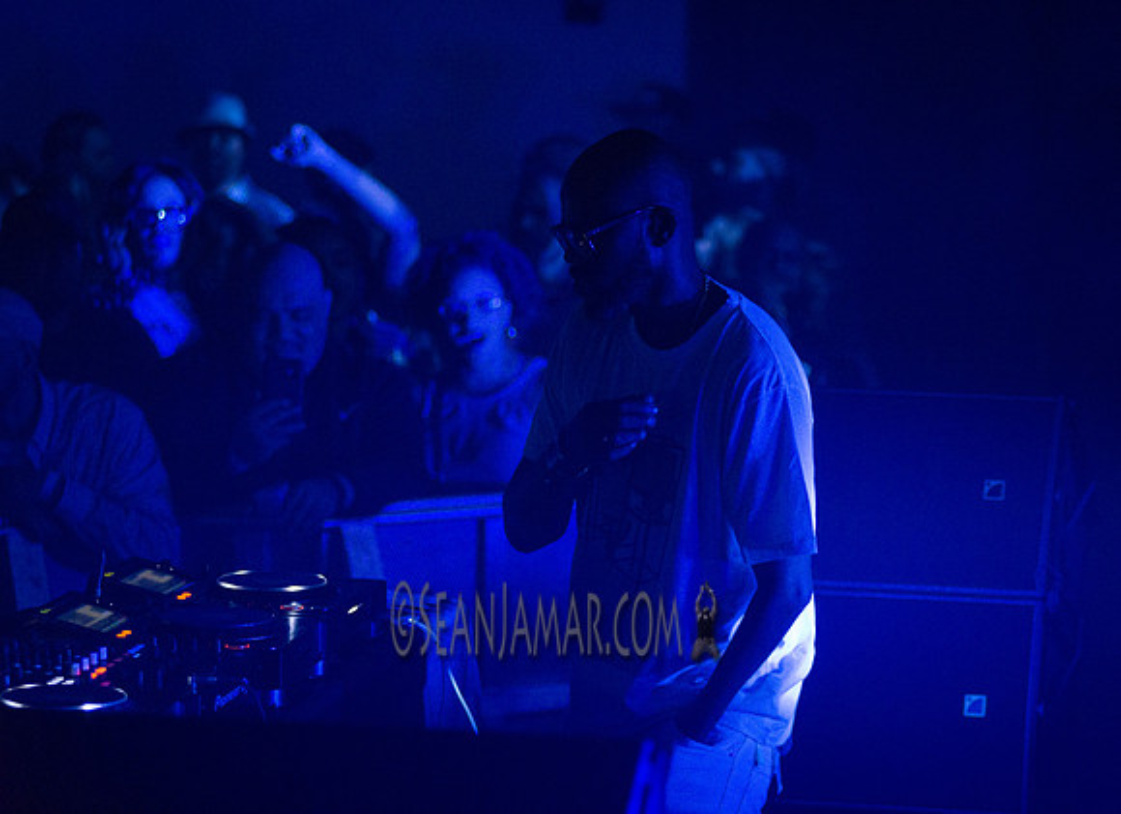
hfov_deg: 14.9
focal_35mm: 134
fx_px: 4286
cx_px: 689
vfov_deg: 10.8
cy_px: 388
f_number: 2.8
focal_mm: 112
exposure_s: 1/640
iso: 4000
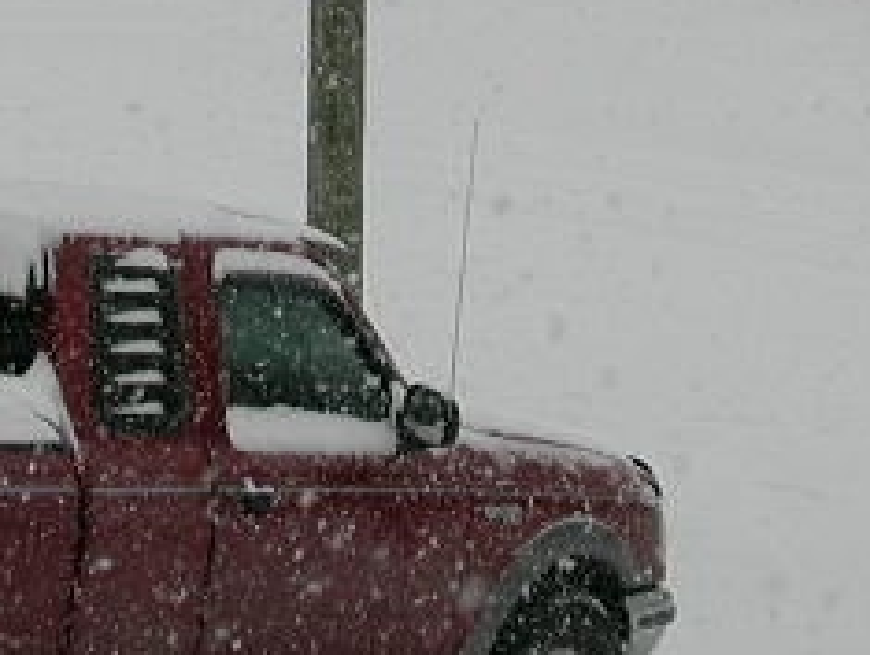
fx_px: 4380
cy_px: 7
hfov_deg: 11.3
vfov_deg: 8.5
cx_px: 296
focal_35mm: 174
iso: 100
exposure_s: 1/522
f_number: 3.5
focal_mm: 9.7
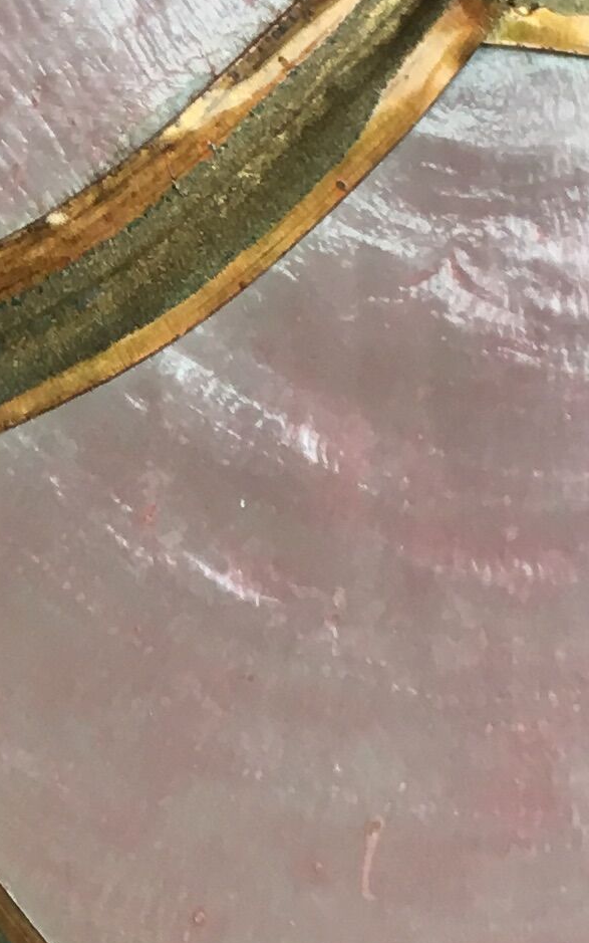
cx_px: -270
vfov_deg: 15.8
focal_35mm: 132
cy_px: 459
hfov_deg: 9.7
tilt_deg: -56.7
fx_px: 3390
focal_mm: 4.15
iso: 25
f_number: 2.2
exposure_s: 1/33
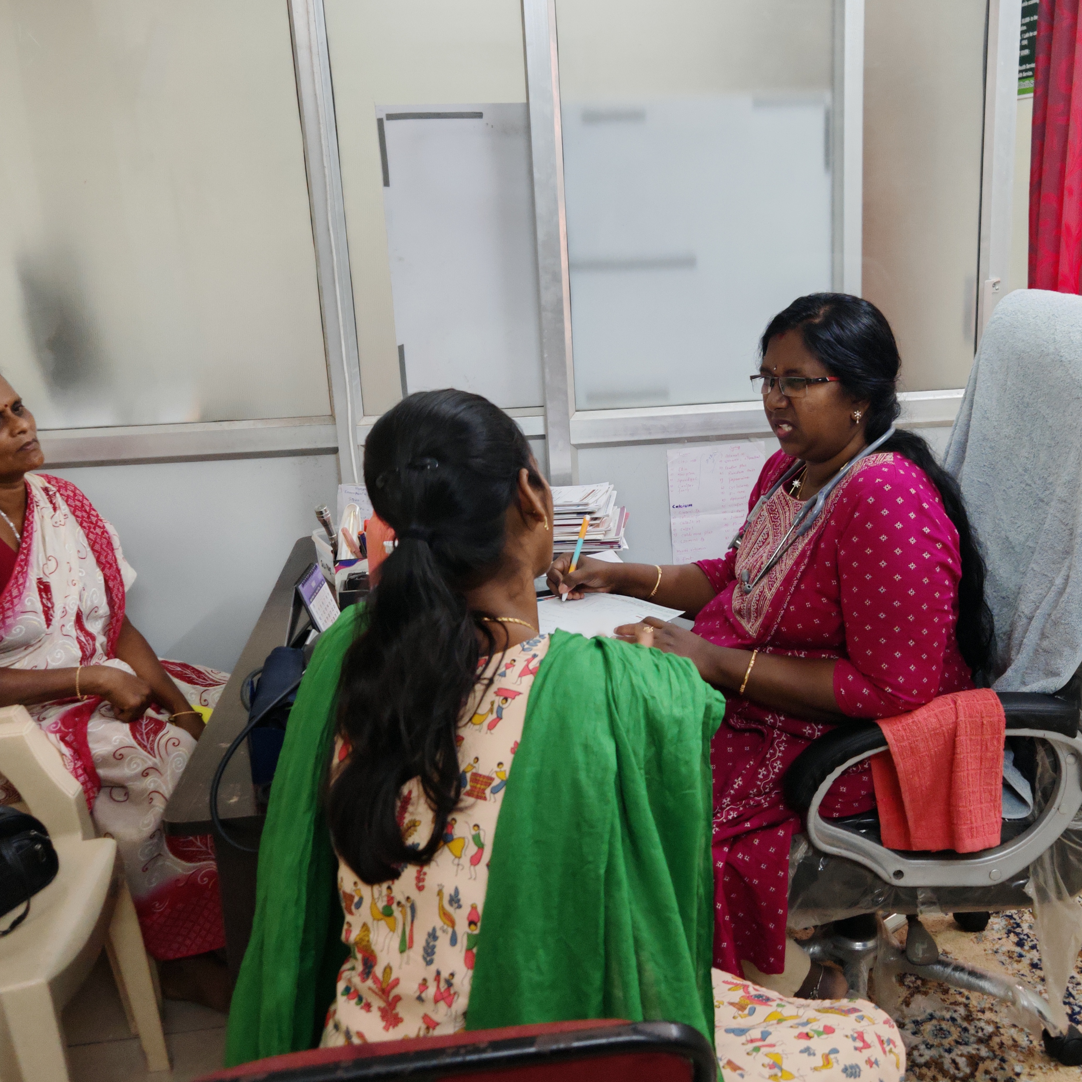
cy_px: 543
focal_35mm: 37
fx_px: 1308
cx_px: 661
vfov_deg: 44.9
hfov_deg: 44.6
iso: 640
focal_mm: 6.67
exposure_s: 1/50
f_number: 1.9
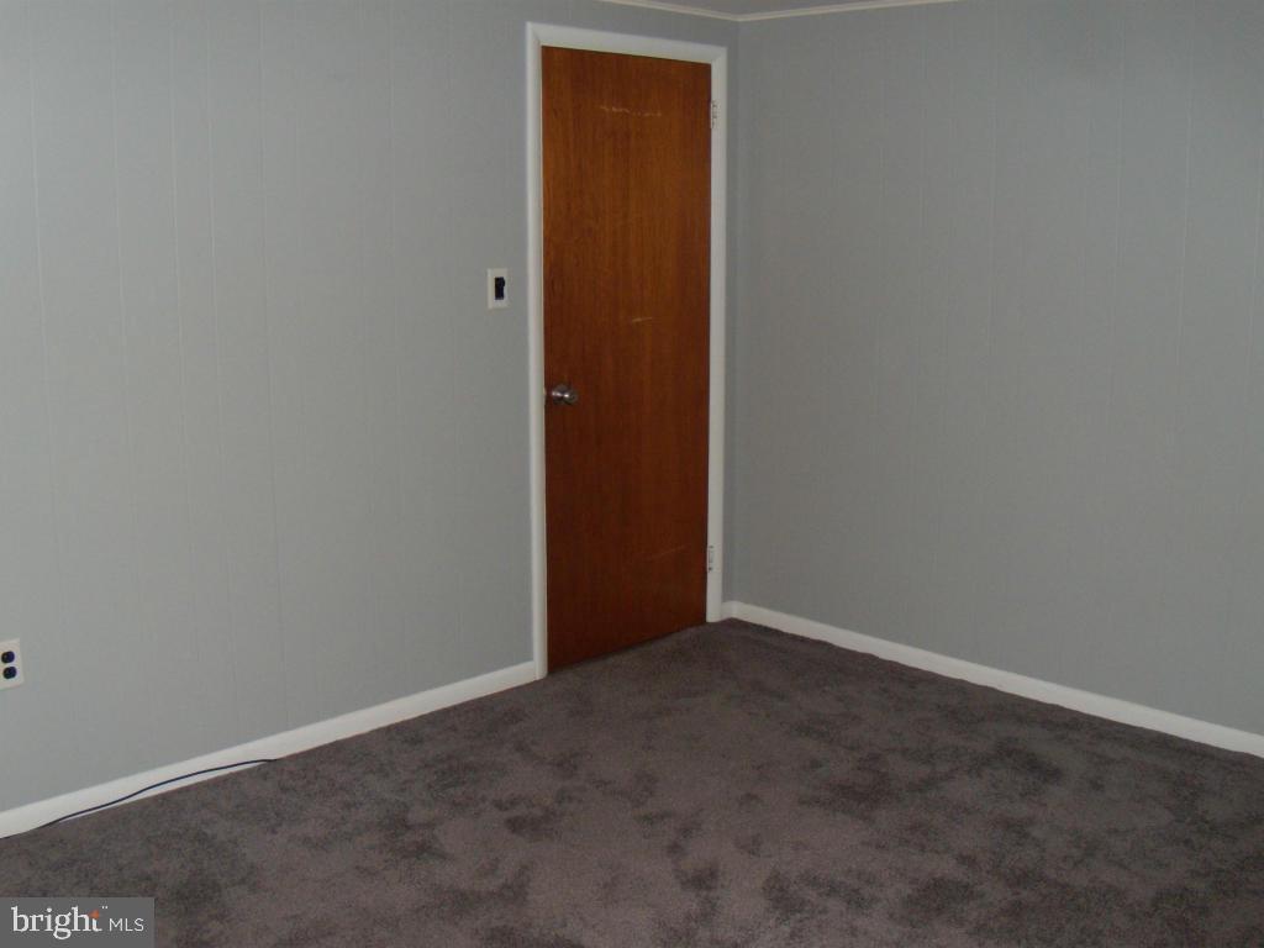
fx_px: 1315
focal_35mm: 36
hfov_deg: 51.4
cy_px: 474
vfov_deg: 39.7
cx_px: 632
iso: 200
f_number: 3.6
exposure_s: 1/30
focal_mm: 6.4
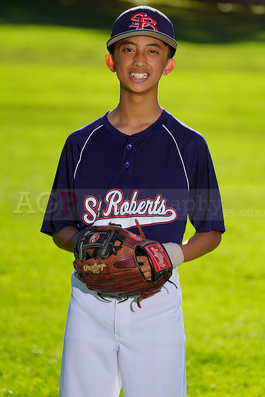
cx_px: 132
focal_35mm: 336
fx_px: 3707
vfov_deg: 6.1
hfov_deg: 4.1
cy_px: 198
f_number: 8
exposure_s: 1/250
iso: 100
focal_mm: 336
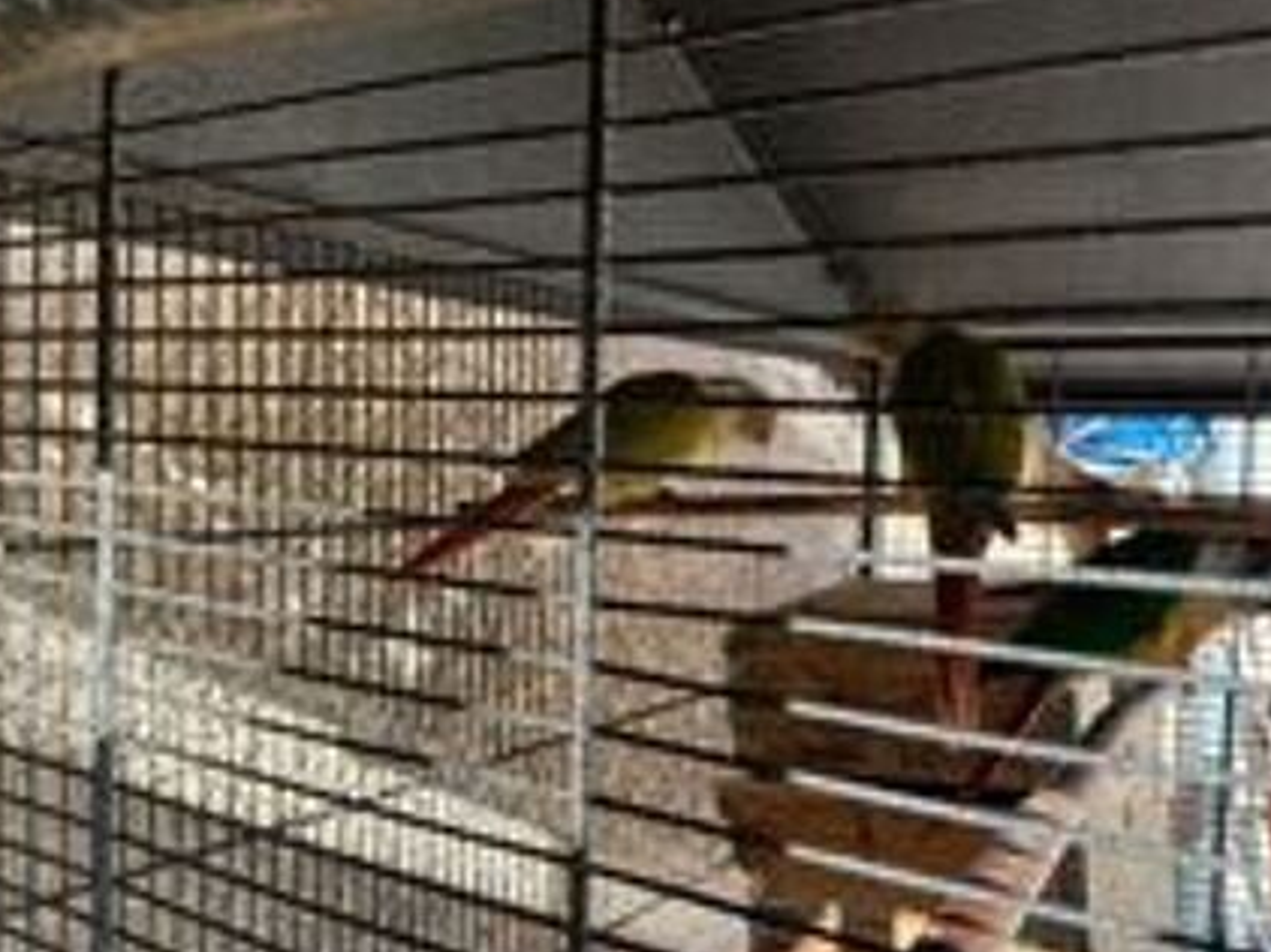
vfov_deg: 42.9
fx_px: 1211
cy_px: 494
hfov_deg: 55.4
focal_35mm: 33
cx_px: 632
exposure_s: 1/292
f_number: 1.8
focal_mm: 3
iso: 25
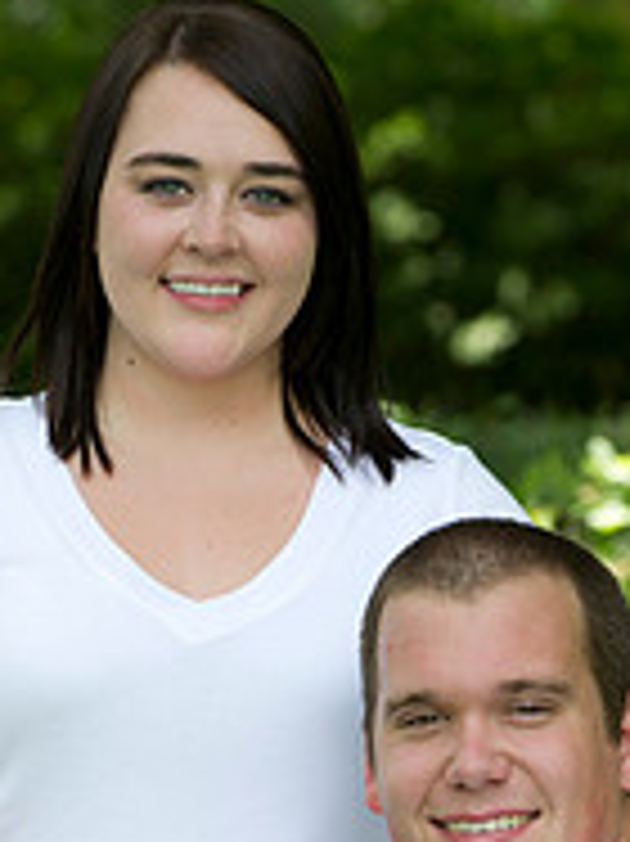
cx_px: 304
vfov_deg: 5.0
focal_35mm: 393
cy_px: 837
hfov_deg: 3.8
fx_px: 9548
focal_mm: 170
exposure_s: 1/200
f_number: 5.6
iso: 400
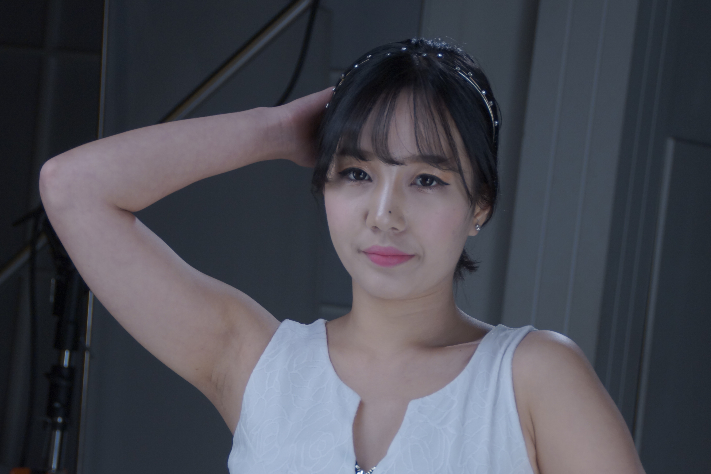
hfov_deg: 16.0
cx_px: 319
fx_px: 2528
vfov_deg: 10.7
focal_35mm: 128
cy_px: 319
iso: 400
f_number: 5.6
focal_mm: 60
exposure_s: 1/200
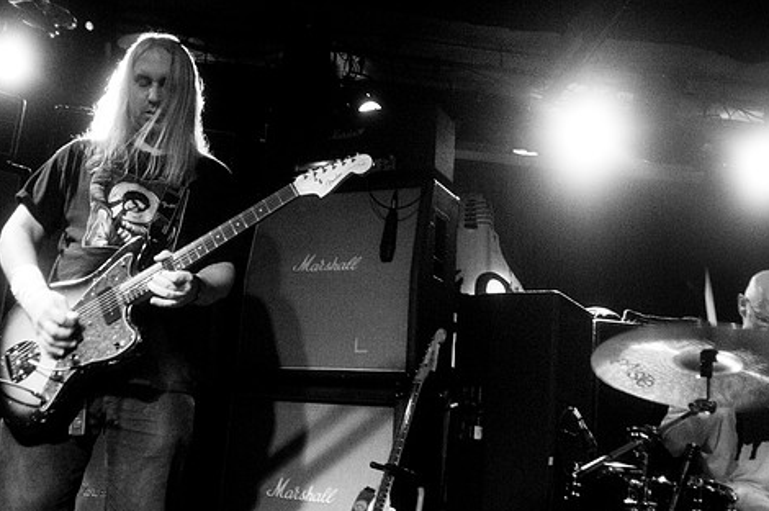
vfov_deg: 35.8
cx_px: 386
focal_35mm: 37
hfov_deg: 51.9
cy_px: 248
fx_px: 789
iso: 1250
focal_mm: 20
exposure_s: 1/30
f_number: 2.8
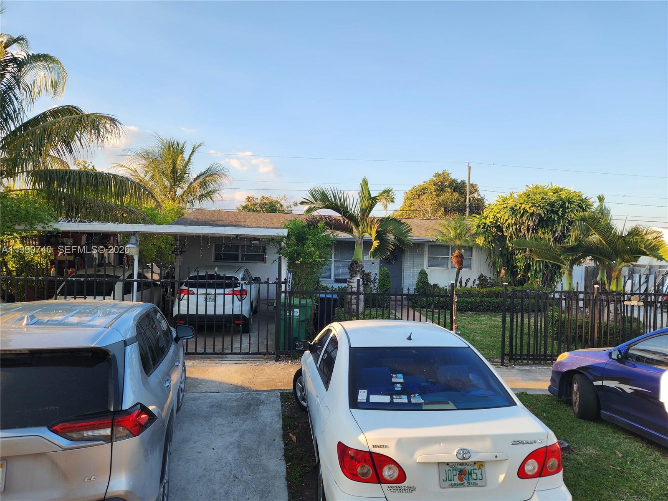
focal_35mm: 23
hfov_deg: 73.9
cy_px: 250
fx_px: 444
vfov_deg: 58.9
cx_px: 334
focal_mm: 5.4
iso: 20
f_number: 1.8
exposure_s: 1/357
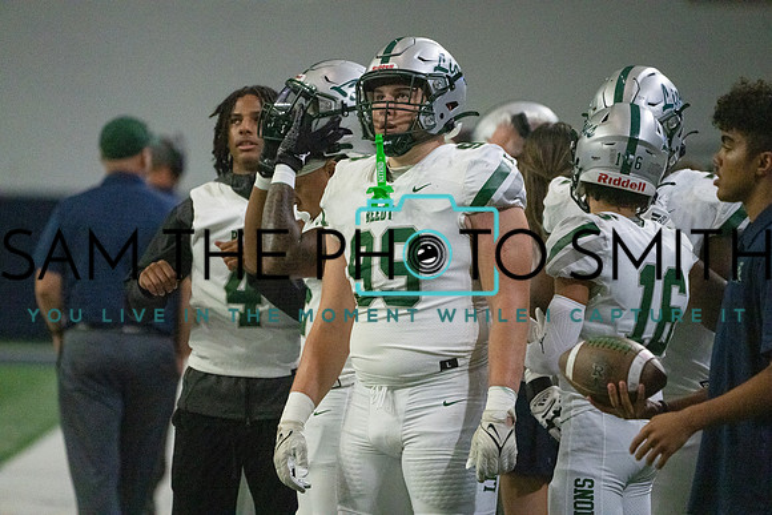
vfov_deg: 3.4
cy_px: 258
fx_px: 8579
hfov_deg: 5.2
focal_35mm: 400
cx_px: 386
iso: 12800
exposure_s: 1/1250
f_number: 5.6
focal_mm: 400
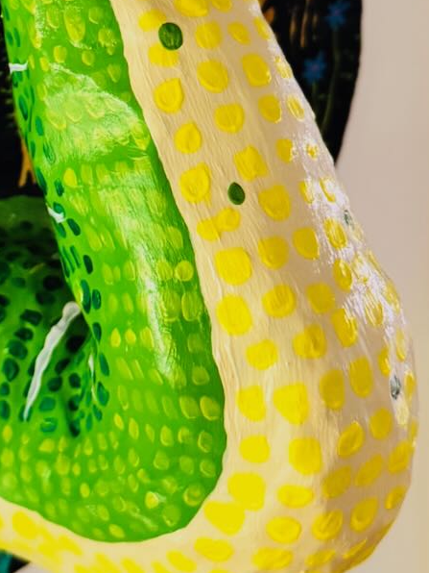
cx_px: 74
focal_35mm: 86
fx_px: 1421
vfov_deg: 21.5
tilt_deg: -13.7
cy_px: -65
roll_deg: -2.3
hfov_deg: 17.0
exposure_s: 1/40
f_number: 1.78
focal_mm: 6.76
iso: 800
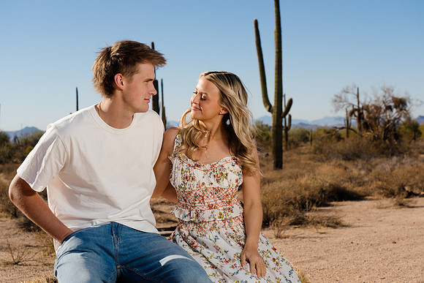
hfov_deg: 31.0
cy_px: 142
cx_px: 212
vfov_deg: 20.9
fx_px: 766
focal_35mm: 65
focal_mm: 65
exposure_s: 1/200
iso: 50
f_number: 8
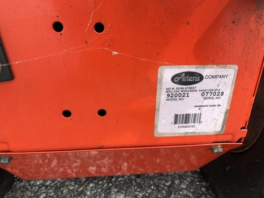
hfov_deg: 61.7
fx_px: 221
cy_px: 99
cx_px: 132
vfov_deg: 48.2
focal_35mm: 29
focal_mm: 3
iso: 20
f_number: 1.8
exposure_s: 1/194
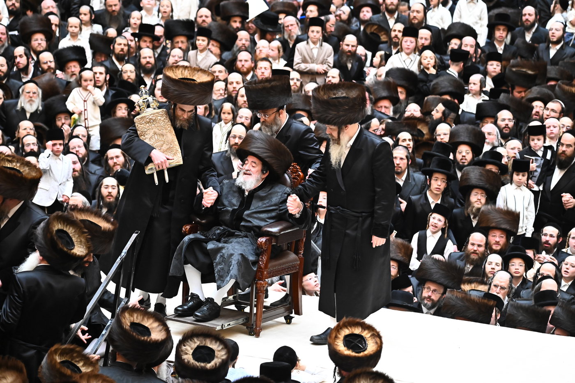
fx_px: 3354
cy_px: 192
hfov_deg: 9.8
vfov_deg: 6.5
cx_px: 288
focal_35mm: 210
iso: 5000
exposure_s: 1/160
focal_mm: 210
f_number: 5.3
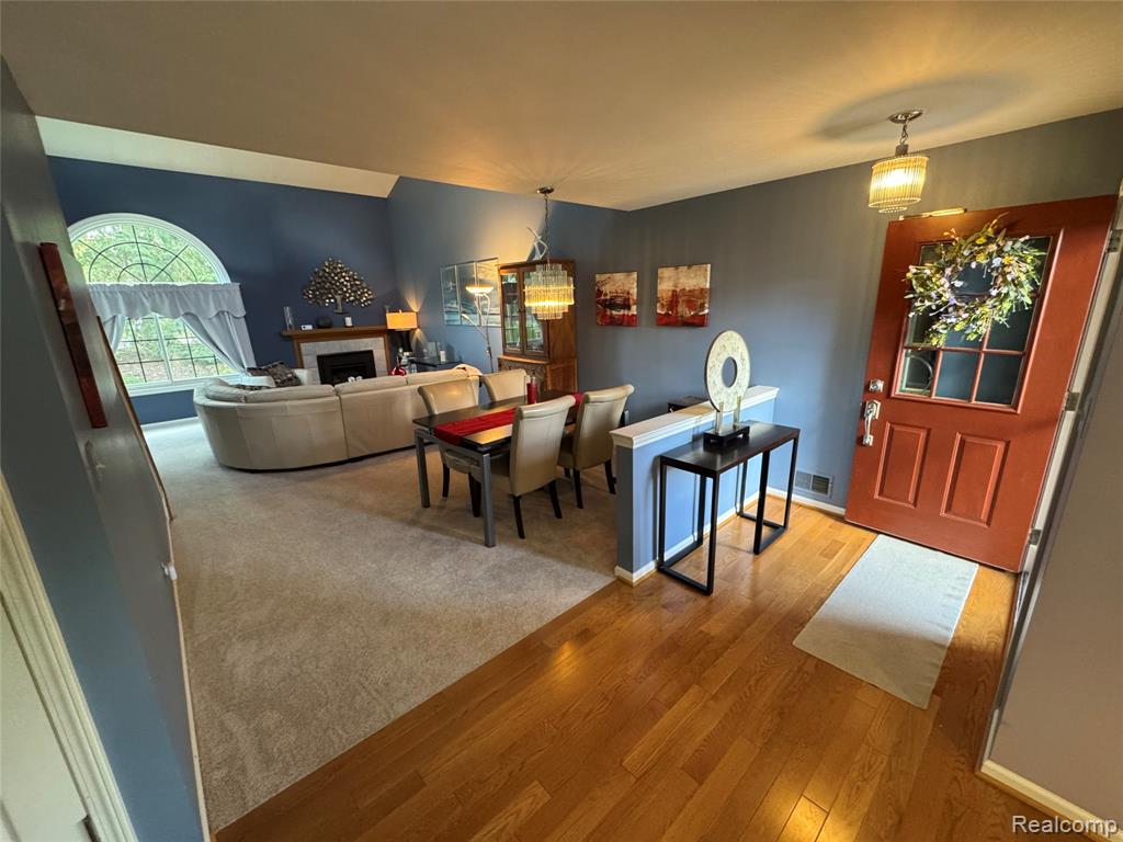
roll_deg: +1.2
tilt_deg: -15.3
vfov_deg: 85.7
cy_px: 421
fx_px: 454
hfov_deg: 102.1
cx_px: 562
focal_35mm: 14
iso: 400
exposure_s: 1/60
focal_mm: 2.22
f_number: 2.2
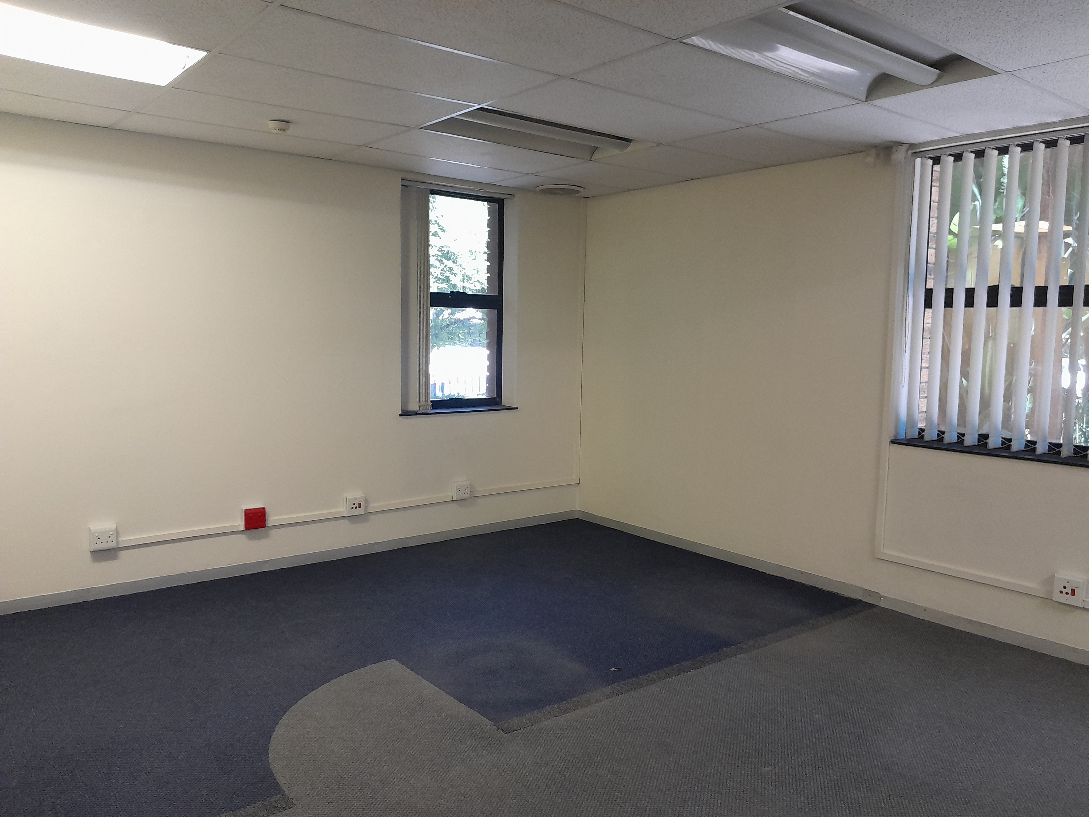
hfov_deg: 65.3
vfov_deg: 51.4
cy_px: 408
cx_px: 544
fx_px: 849
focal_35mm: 27
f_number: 1.8
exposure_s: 1/40
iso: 320
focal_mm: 4
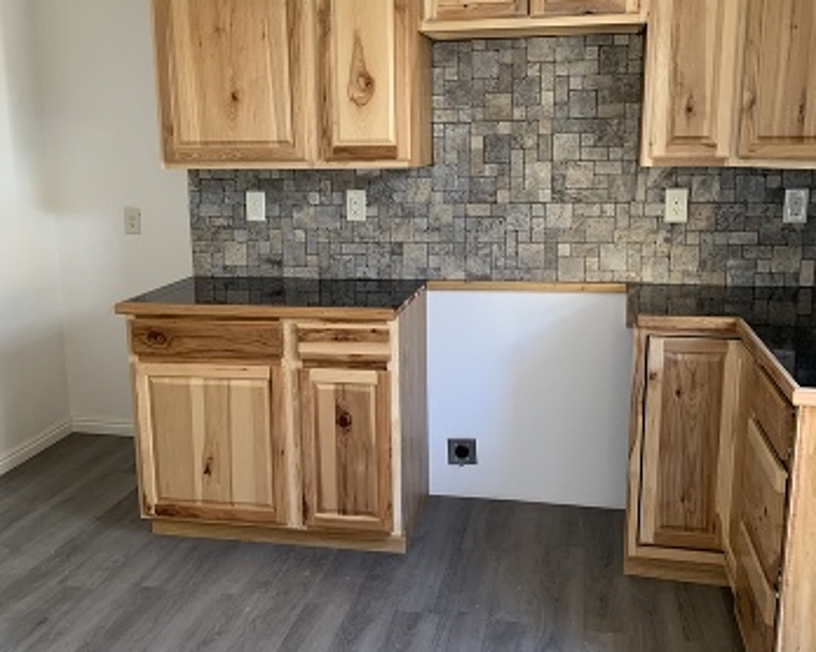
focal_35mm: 35
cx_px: 399
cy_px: 307
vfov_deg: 42.2
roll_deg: +0.9
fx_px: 845
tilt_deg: -10.6
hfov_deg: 51.6
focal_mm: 4.25
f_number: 1.8
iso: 200
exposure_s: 1/60
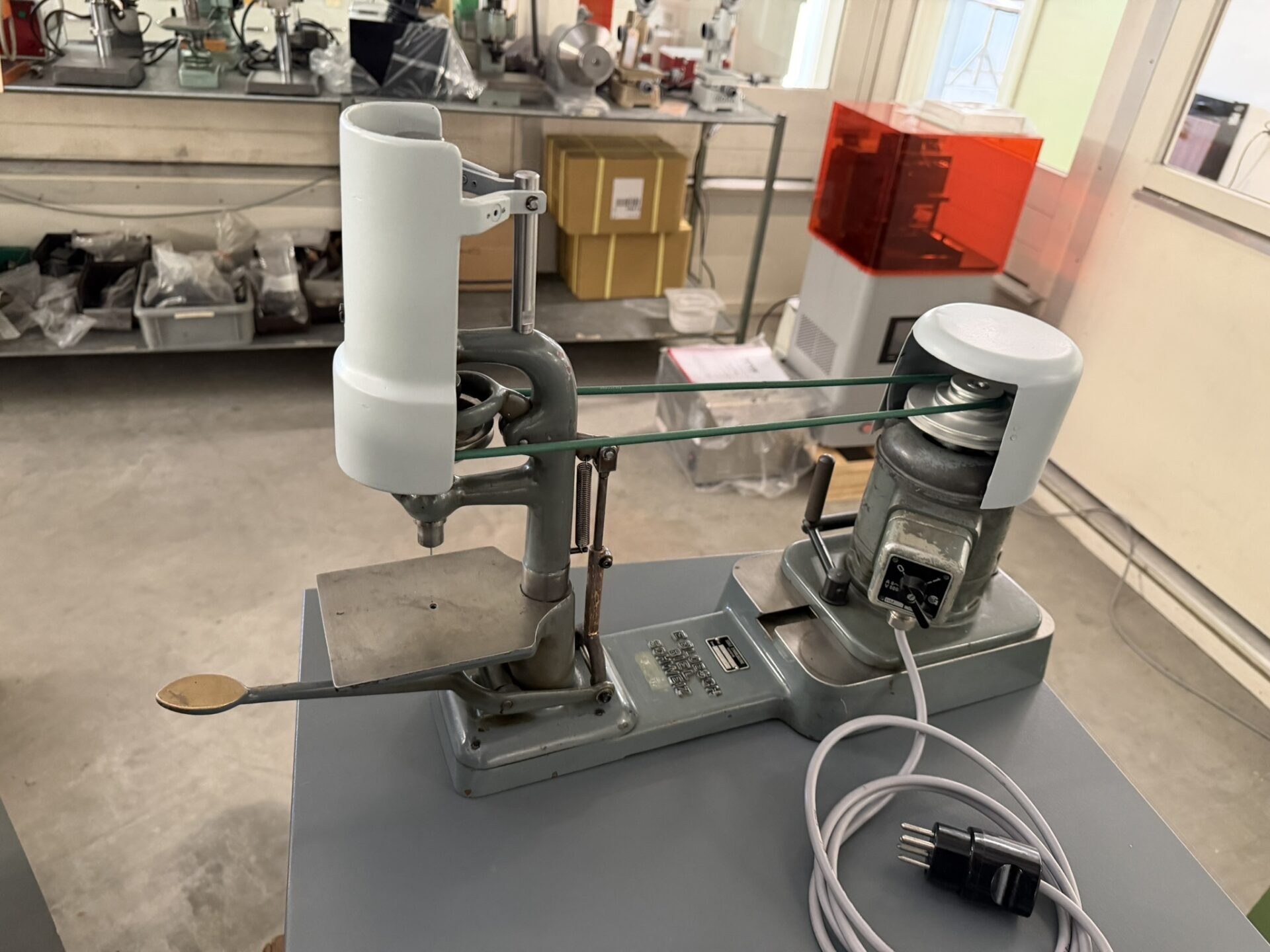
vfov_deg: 56.8
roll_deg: -7.2
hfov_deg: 71.6
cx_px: 635
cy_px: 476
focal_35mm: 24
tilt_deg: -31.5
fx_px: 881
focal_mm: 6.76
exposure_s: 1/50
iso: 640
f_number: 1.78
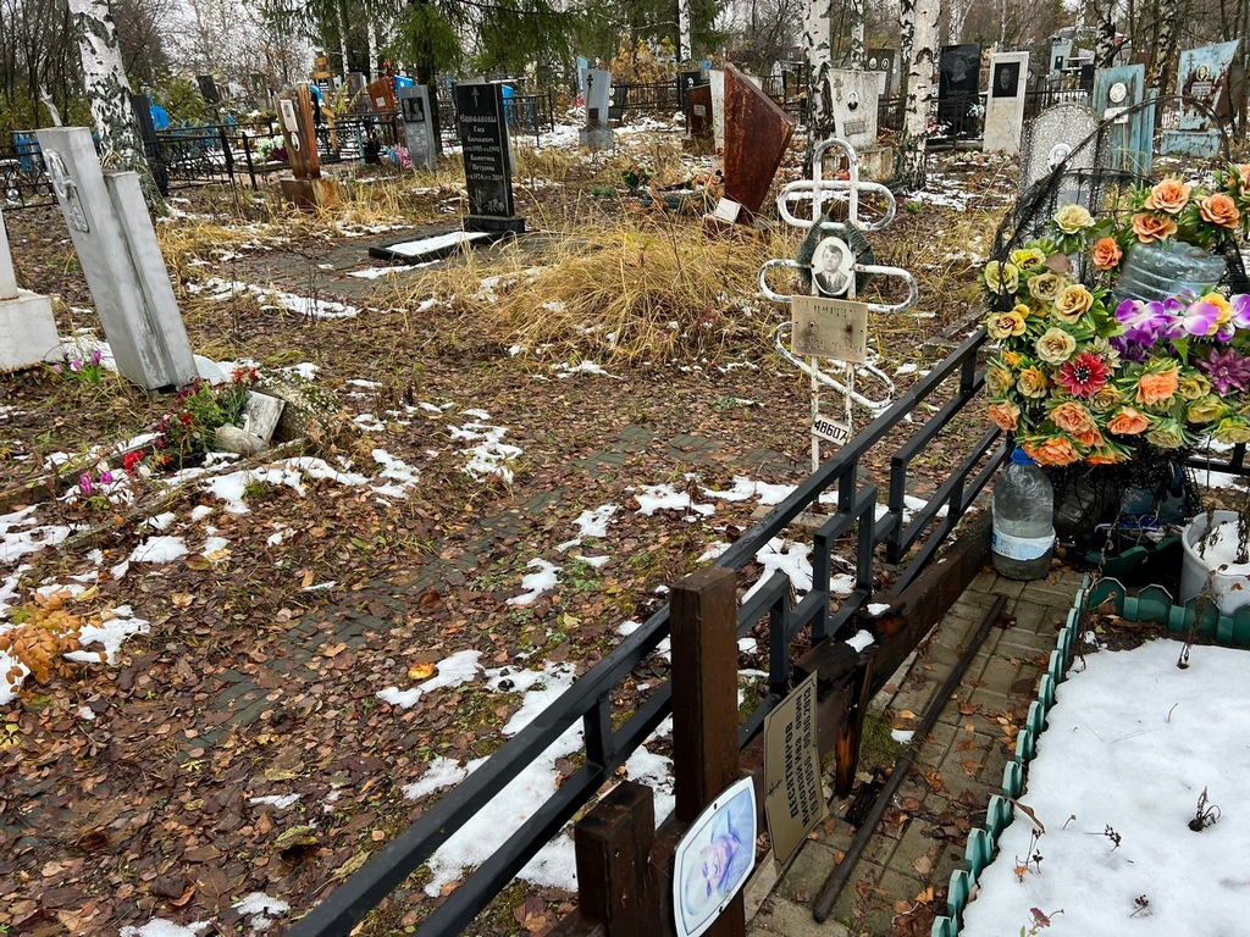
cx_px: 625
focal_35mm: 26
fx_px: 939
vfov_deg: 53.1
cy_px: 468
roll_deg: -0.9
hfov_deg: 67.3
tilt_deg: -25.9
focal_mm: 5.7
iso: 32
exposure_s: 1/142
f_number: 1.5
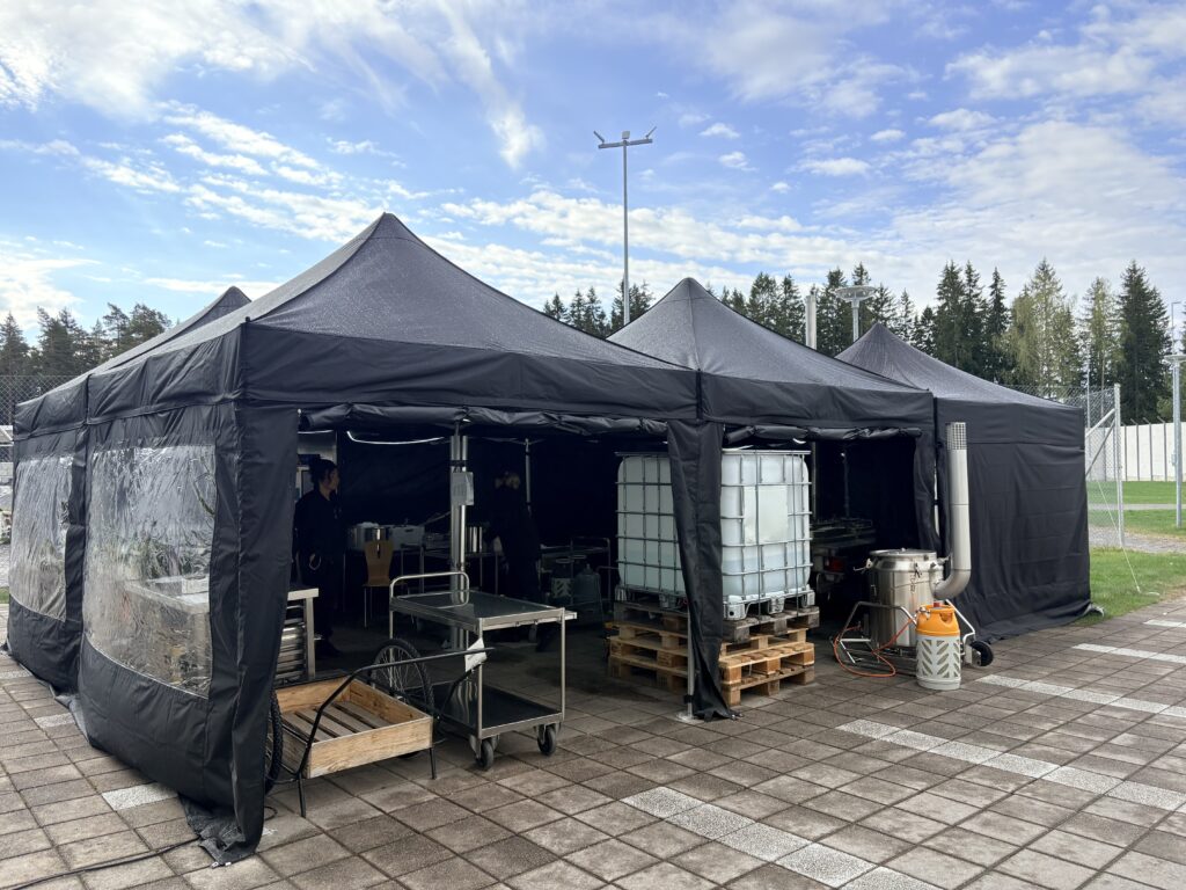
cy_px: 445
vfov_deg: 53.1
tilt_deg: +0.8
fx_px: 891
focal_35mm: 26
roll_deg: +1.4
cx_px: 593
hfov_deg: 67.3
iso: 64
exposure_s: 1/1706
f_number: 1.6
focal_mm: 5.96
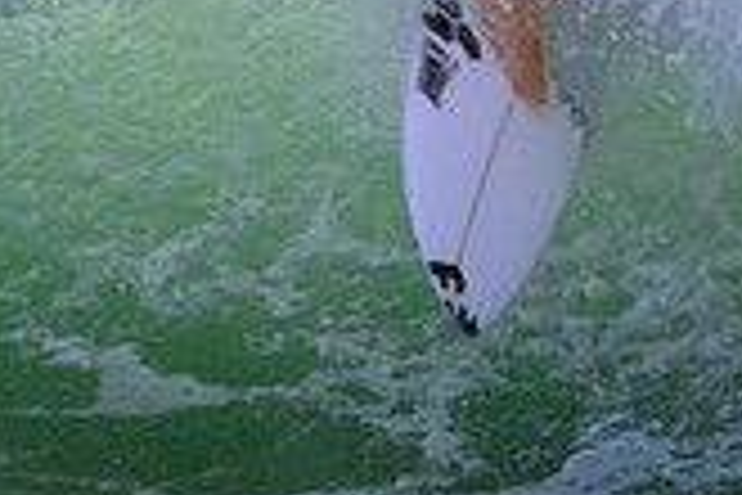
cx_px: 413
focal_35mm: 2935
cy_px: -237
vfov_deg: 0.5
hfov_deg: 0.7
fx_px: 60489
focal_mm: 800
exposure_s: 1/2000
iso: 2000
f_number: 11
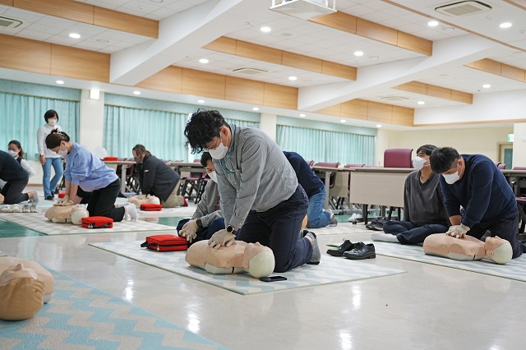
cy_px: 175
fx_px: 511
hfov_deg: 54.5
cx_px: 263
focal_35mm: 35
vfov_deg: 37.8
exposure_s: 1/60
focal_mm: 35
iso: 400
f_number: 2.8
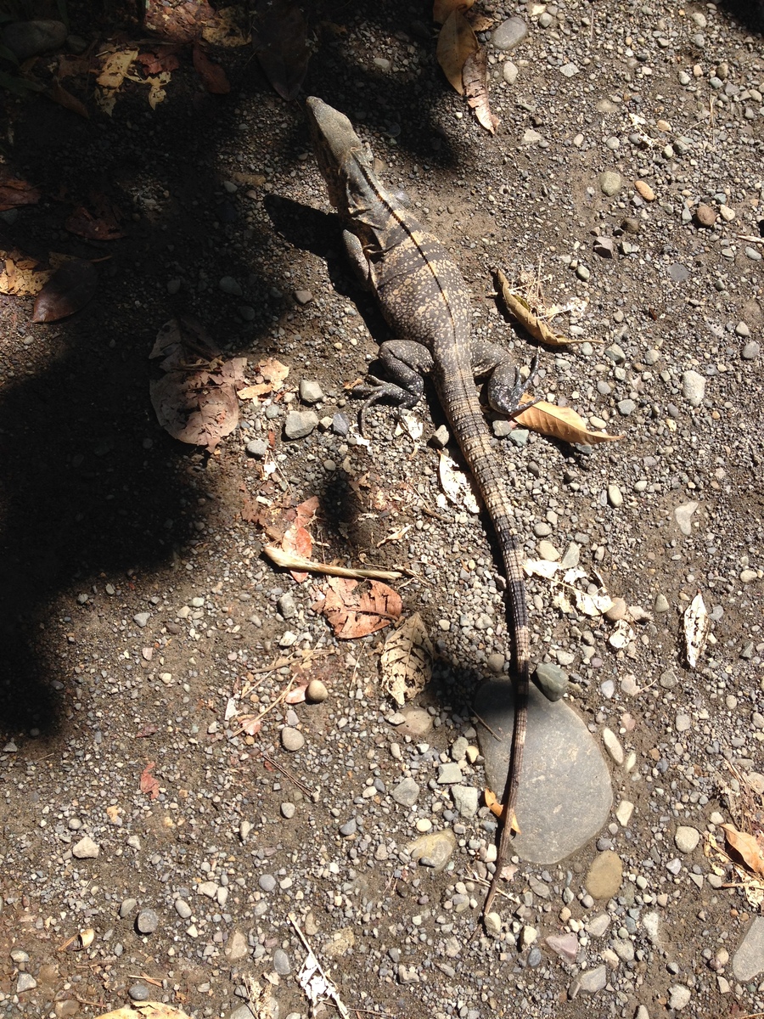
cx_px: 382
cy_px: 510
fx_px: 1030
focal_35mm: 35
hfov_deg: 40.7
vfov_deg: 52.6
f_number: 2.4
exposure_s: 1/1022
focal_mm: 4.28
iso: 50
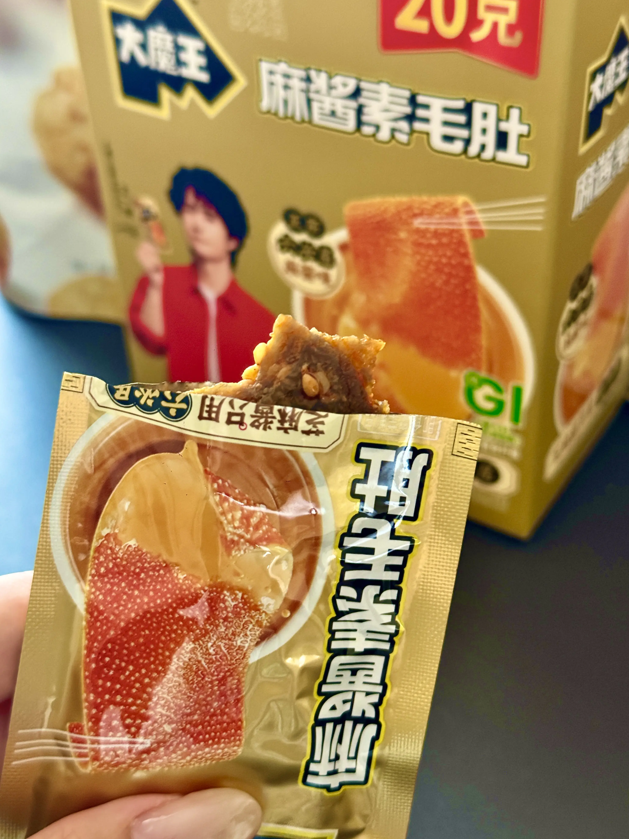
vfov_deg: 38.9
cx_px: 319
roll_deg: +2.1
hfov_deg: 29.7
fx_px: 1187
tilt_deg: -38.5
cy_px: 421
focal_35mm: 49
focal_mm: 6.76
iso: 500
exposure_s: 1/33
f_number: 1.78
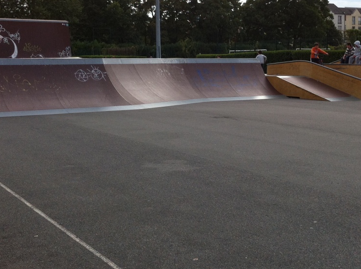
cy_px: 99
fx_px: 635
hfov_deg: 31.7
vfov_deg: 23.9
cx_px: 200
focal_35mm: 61
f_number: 2.8
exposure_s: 1/603
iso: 80
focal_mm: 3.85
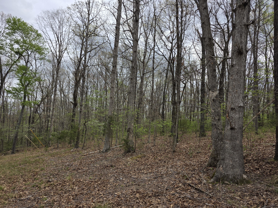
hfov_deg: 73.9
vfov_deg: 58.9
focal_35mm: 23
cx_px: 139
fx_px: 185
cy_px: 104
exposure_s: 1/4766
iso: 80
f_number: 1.7
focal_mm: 6.3
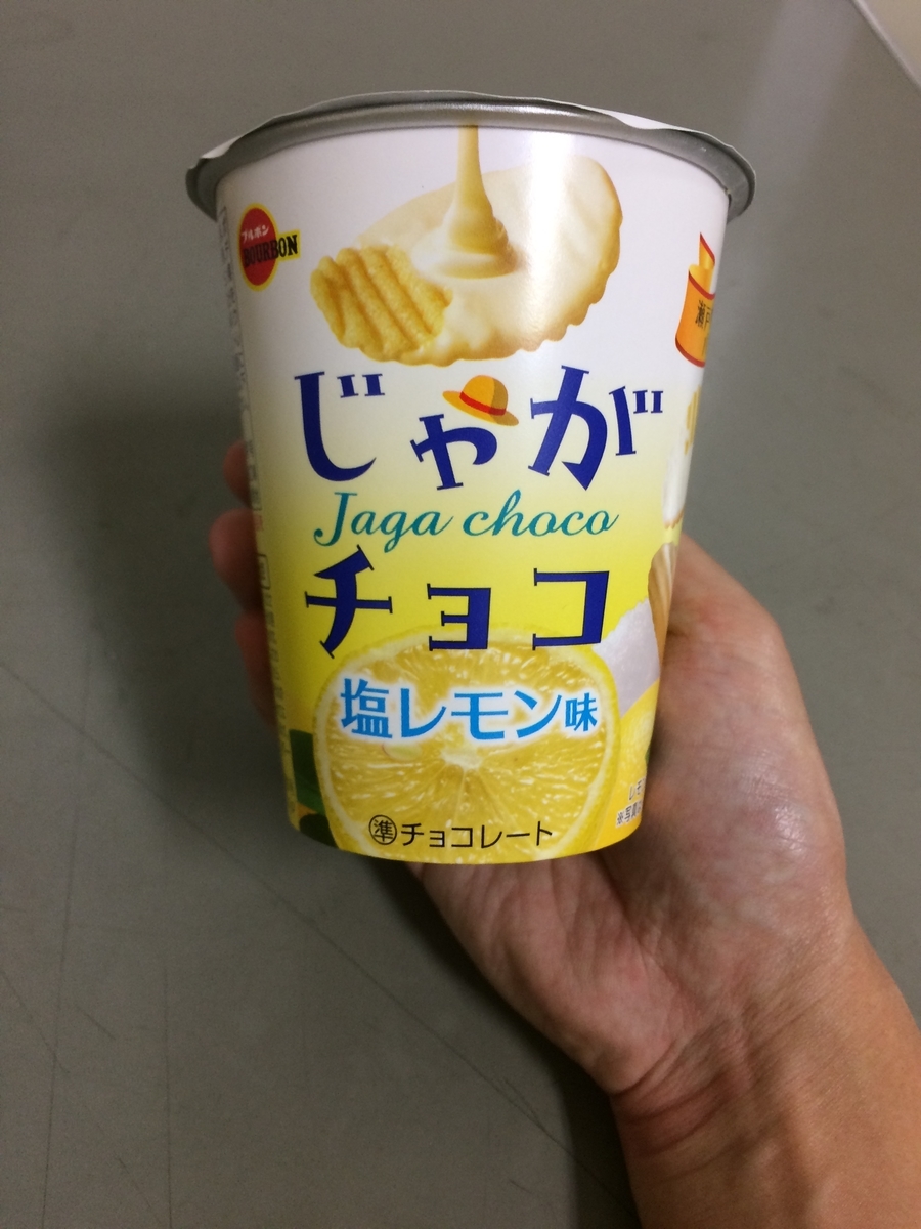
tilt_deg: -55.6
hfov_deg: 48.2
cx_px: 460
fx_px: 1029
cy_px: 614
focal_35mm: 29
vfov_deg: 61.7
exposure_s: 1/30
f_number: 2.2
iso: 100
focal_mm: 4.15
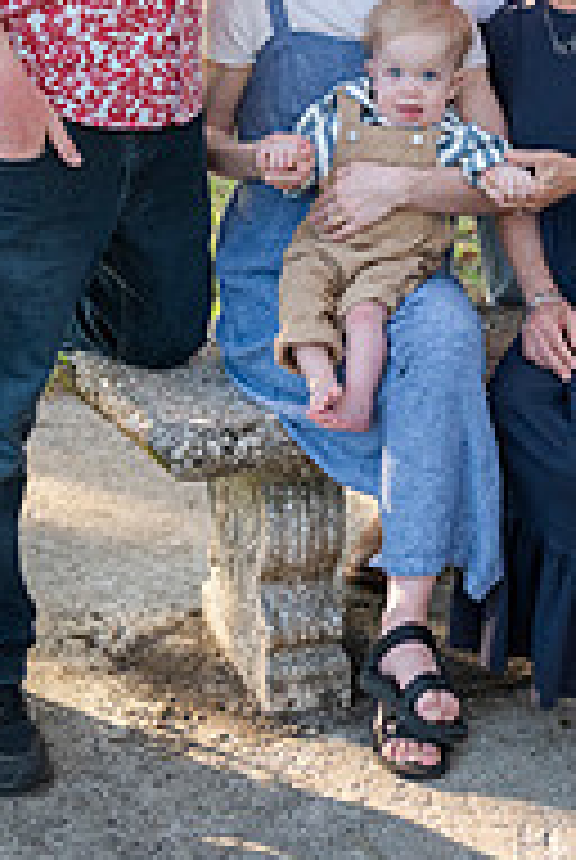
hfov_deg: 14.5
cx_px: 506
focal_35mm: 94
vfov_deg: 21.2
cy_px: 90
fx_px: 2248
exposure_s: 1/500
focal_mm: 40
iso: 1250
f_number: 3.2
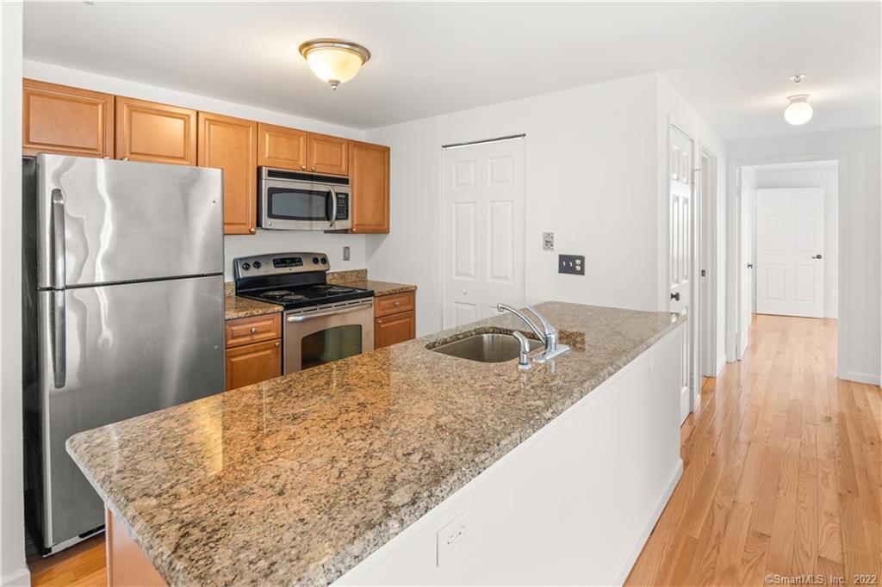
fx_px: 392
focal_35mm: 16
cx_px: 441
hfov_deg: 96.8
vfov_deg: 73.7
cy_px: 294
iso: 100
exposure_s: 1/1.67
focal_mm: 11
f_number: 8
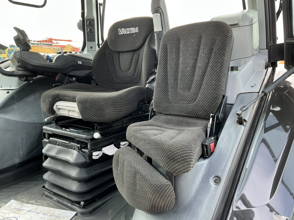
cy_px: 110
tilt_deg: -7.9
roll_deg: -1.6
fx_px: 238
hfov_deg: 63.4
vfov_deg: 49.7
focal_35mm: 28
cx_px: 147
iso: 32
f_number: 1.8
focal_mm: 3
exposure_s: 1/122
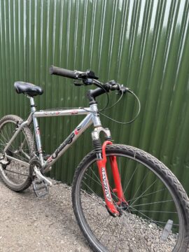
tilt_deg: -14.1
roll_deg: -5.2
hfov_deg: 56.8
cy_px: 126
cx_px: 94
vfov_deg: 71.6
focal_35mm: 24
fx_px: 175
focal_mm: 6.86
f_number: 1.78
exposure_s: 1/473
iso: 80
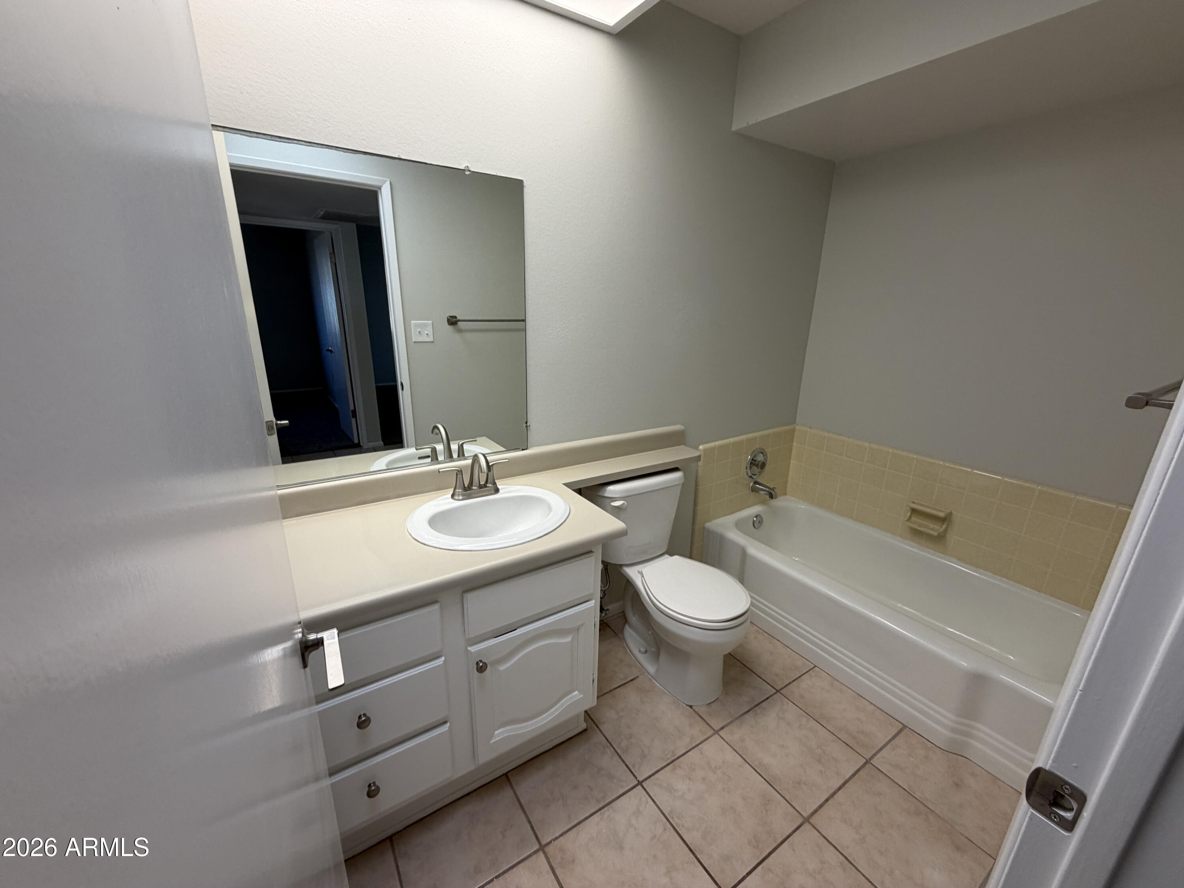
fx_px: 479
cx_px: 592
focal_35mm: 14
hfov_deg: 102.1
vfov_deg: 85.7
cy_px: 444
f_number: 2.2
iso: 100
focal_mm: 2.22
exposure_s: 1/120
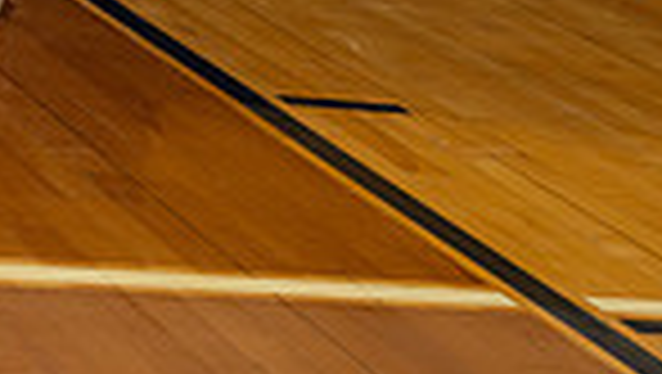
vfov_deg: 6.0
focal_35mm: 192
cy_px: -581
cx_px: 194
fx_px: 3373
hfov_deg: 11.2
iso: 800
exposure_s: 1/250
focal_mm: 60
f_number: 8
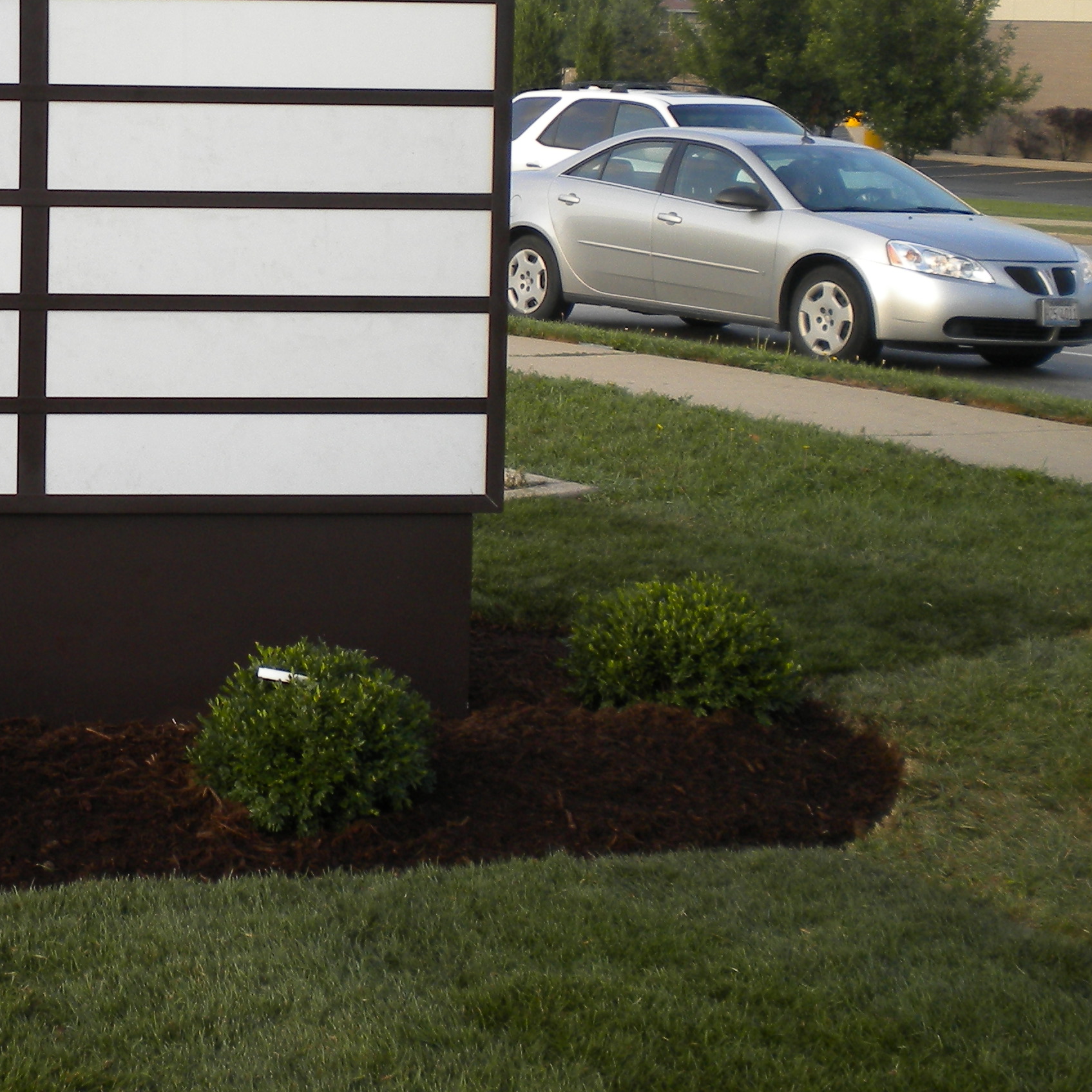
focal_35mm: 78
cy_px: 257
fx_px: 2784
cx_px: -15
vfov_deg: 22.0
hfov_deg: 21.4
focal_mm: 7.4
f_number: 4.9
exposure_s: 1/144
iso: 80
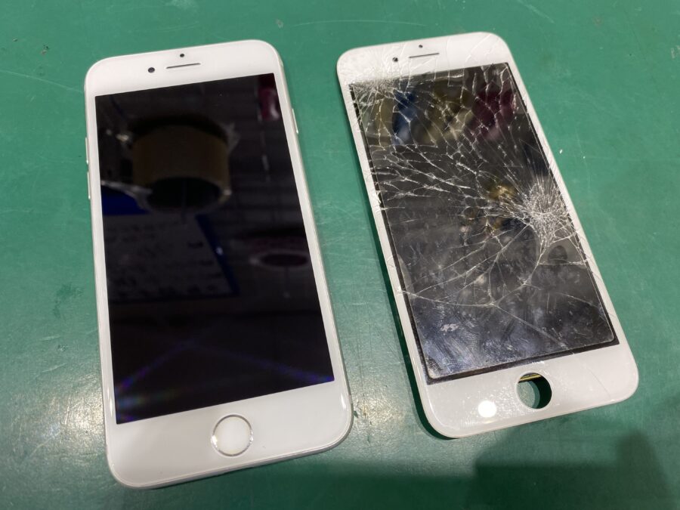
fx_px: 511
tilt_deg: -70.1
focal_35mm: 26
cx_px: 340
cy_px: 255
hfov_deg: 67.3
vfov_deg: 53.1
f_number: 1.8
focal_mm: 4.25
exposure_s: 1/100
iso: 125
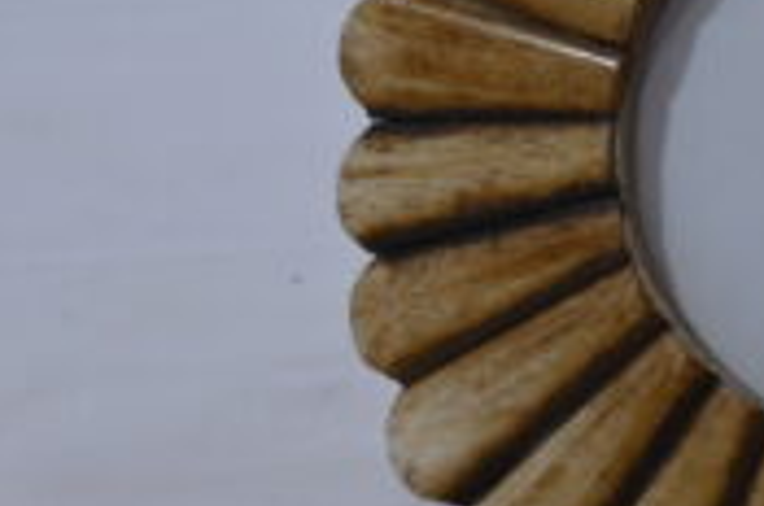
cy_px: 142
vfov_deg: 10.7
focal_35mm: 127
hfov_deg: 15.5
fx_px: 2690
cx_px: 952
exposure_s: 1/125
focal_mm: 37
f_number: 9
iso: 500
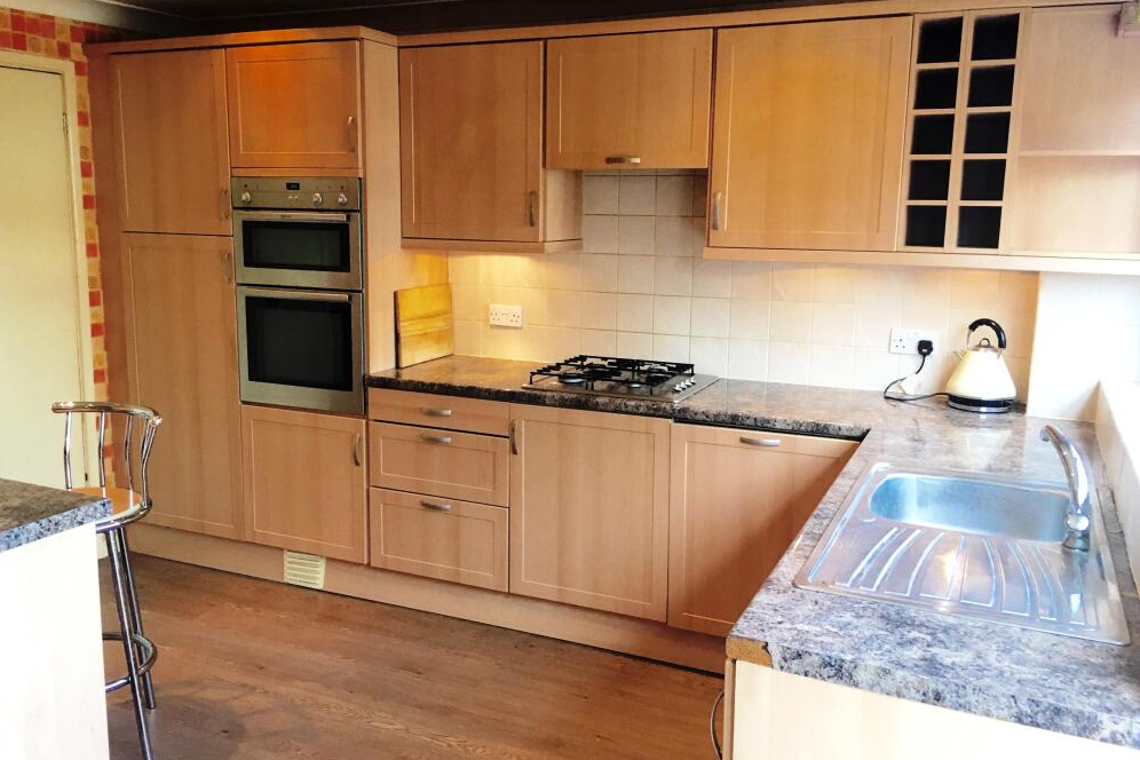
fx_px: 982
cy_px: 364
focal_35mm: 31
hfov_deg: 60.3
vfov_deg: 42.3
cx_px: 557
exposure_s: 1/33
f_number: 2.2
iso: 50
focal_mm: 4.15
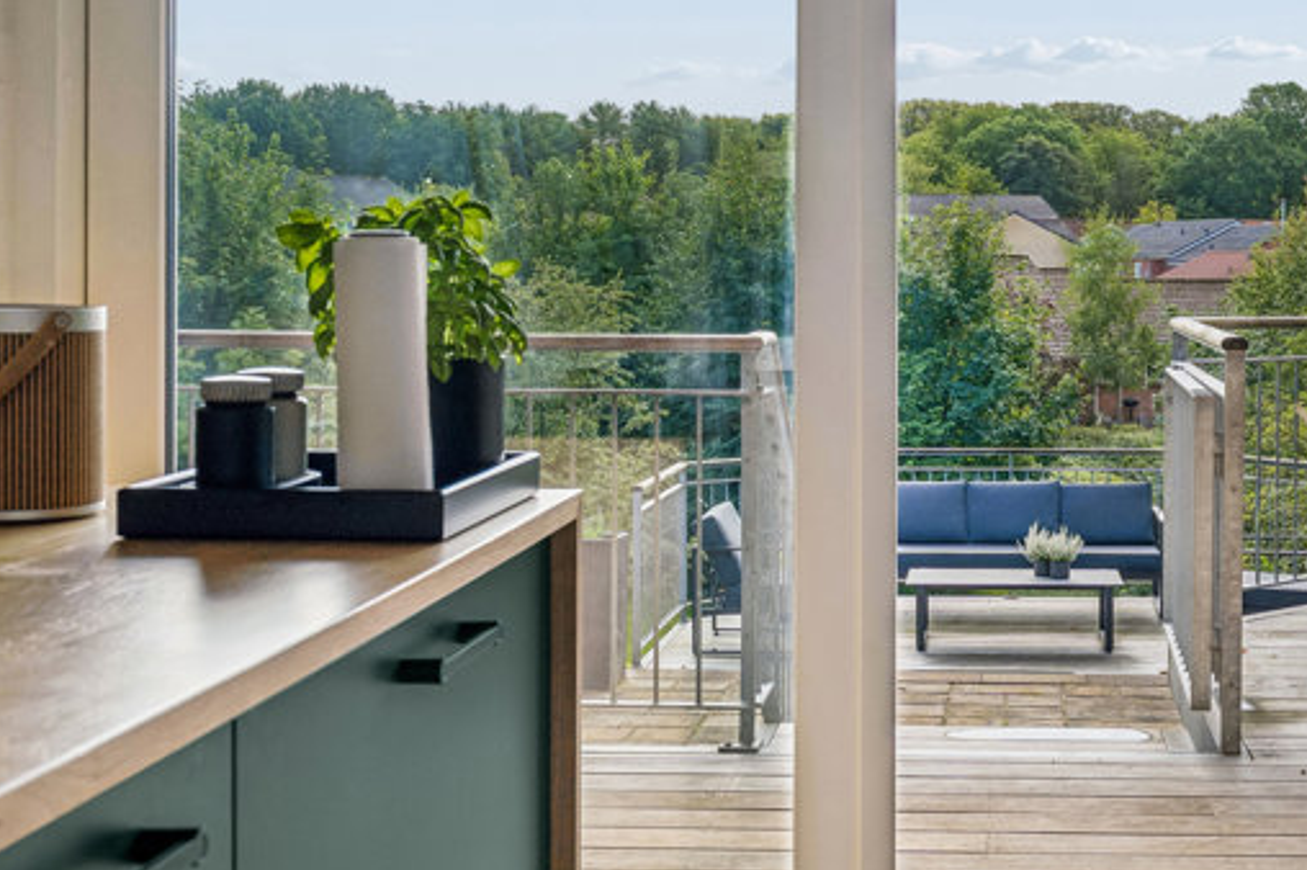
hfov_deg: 37.5
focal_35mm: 52
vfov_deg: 25.9
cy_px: 310
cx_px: 947
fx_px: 1887
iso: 200
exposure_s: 1/320
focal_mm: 33
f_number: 8
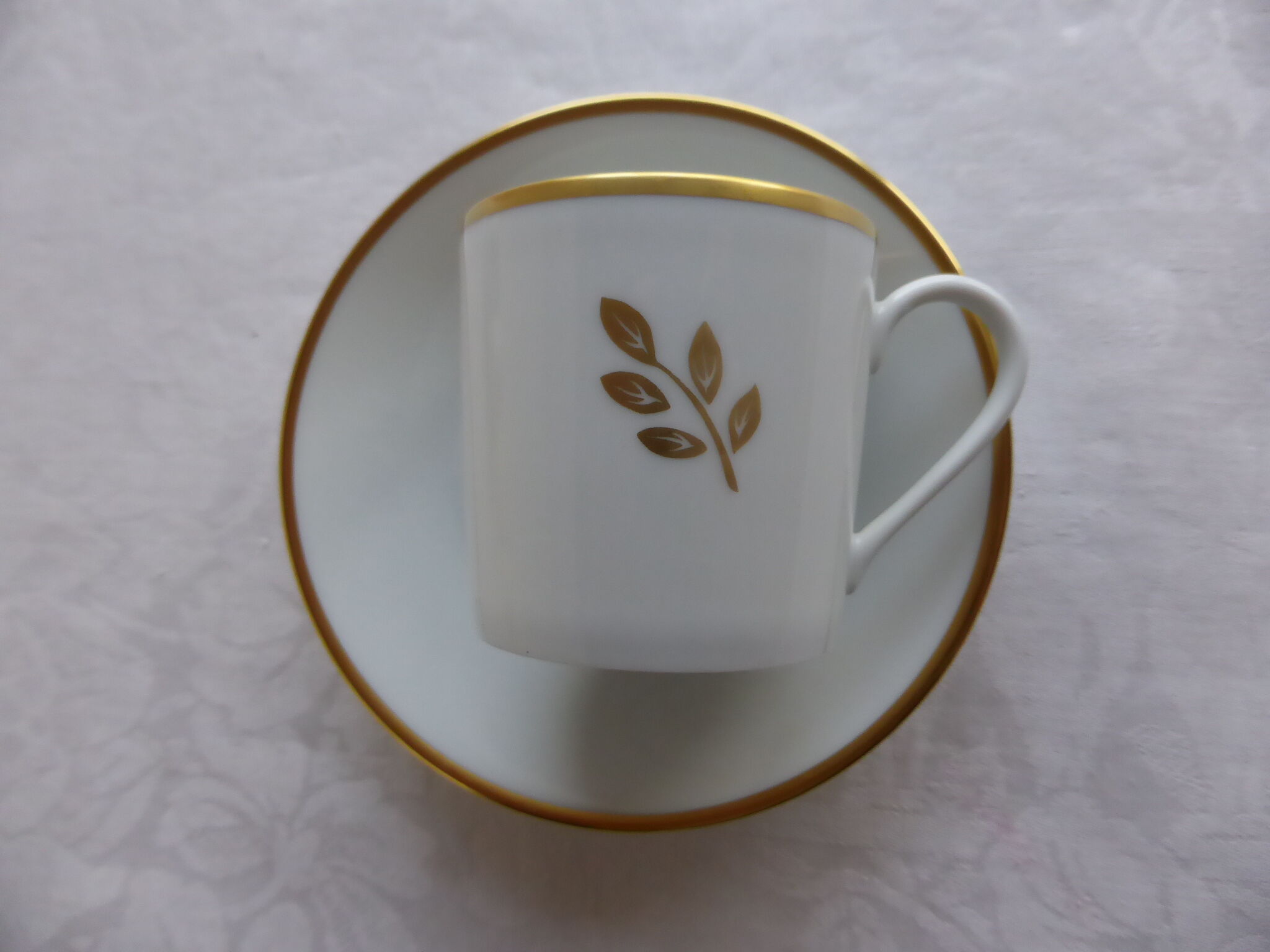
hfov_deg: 71.6
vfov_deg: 56.8
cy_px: 476
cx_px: 635
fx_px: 881
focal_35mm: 24
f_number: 3.3
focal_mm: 4.3
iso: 400
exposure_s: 1/60
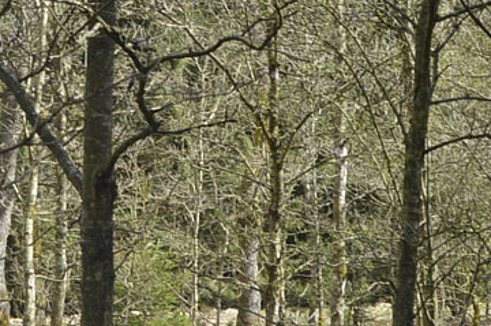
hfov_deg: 17.0
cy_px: 67
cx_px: 131
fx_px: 1634
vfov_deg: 11.4
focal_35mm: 120
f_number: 6.3
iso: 100
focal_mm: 18
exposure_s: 1/160
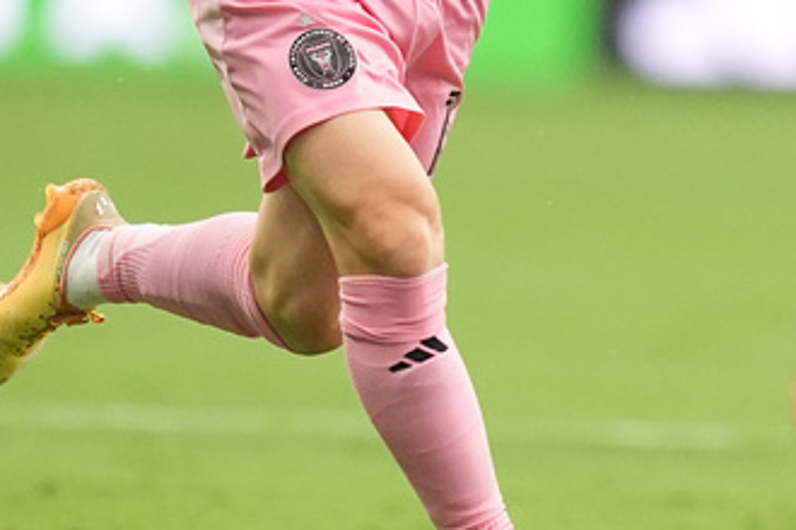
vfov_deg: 0.7
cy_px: -43
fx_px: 41190
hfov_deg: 1.1
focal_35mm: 1863
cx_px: 644
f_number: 2.8
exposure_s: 1/2500
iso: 3200
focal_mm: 400
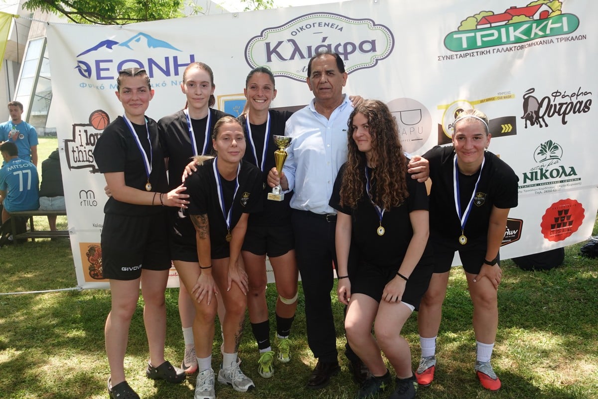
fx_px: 581
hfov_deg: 54.4
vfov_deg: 37.9
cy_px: 200
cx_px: 299
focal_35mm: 35
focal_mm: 13.58
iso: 500
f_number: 2.8
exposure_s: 1/1600
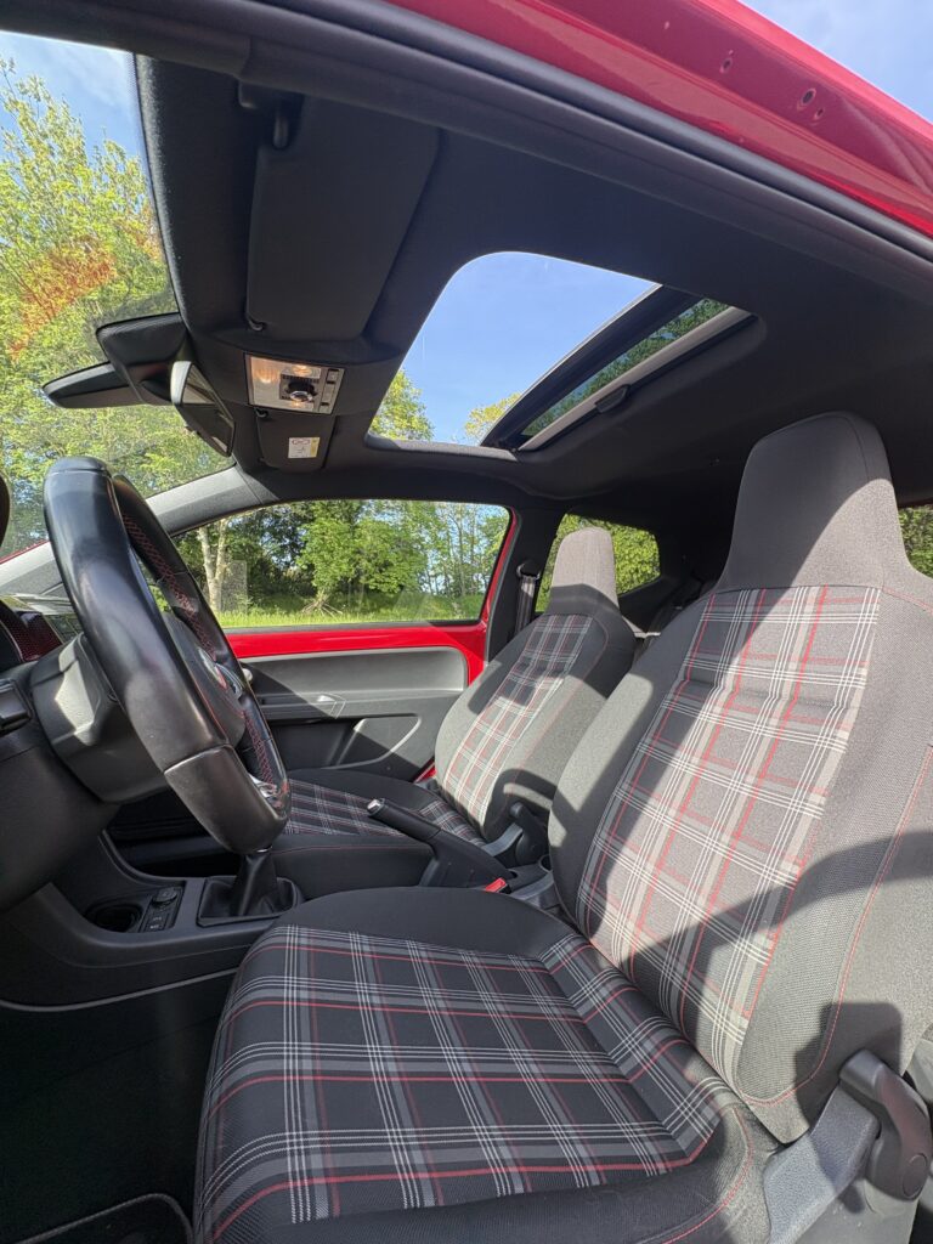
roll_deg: -1.4
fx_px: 503
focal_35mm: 14
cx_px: 466
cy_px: 622
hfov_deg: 85.7
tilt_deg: +2.6
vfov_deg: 102.1
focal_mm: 2.22
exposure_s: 1/164
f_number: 2.2
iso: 40
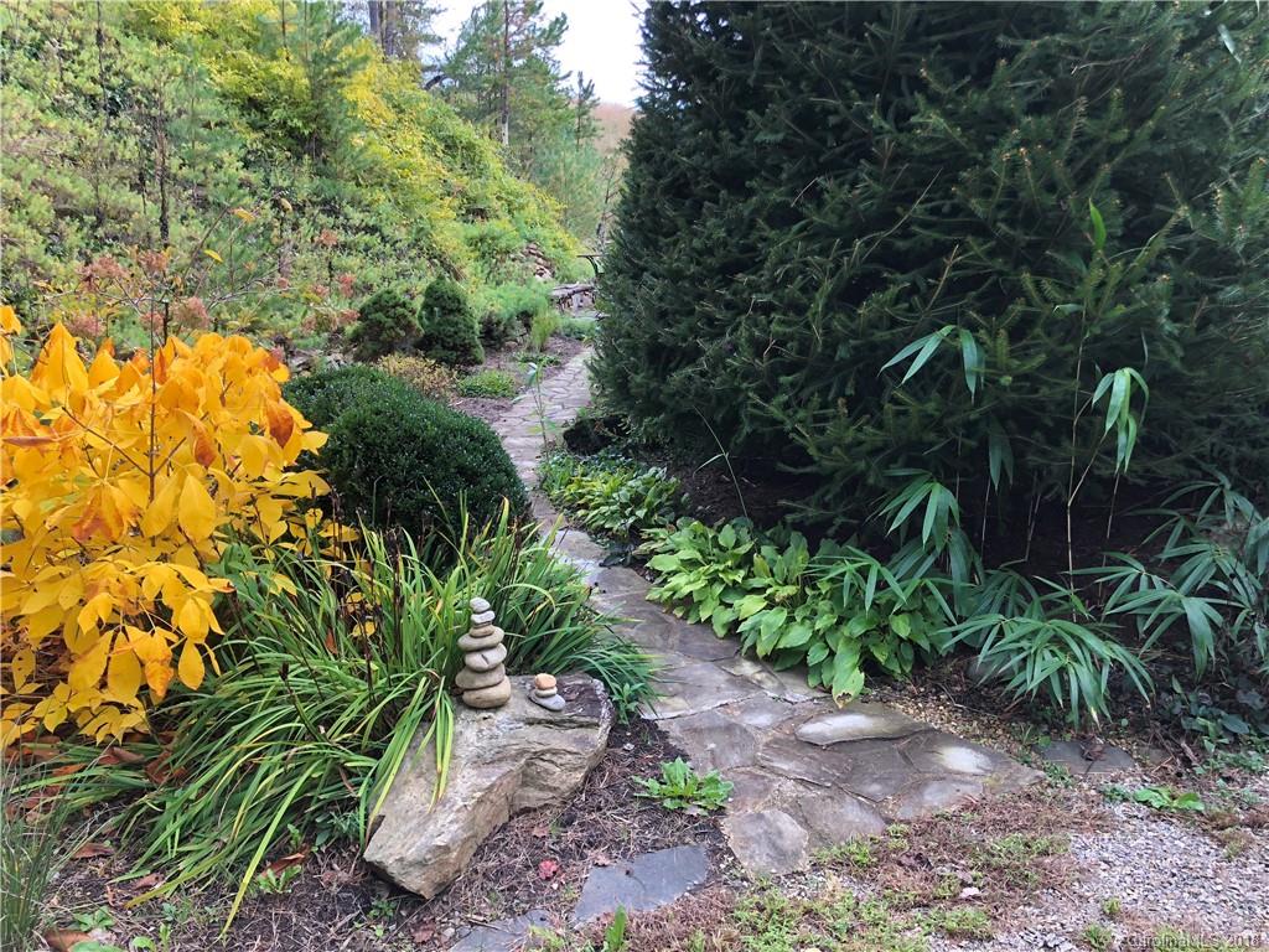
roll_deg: +2.1
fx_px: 1026
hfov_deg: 63.4
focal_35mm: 28
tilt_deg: -11.9
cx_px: 634
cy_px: 476
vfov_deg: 49.7
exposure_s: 1/120
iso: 25
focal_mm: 4
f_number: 1.8
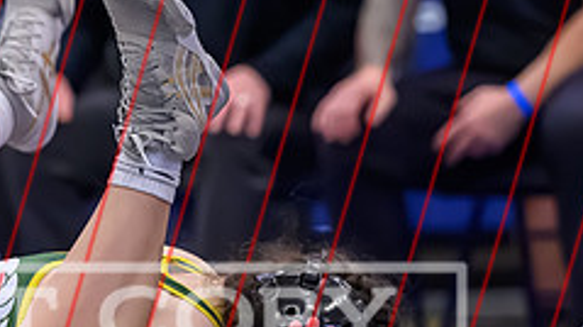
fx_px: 5437
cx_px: -2
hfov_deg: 6.1
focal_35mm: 352
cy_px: 405
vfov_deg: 3.4
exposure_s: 1/640
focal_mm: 120
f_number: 3.2
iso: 10000
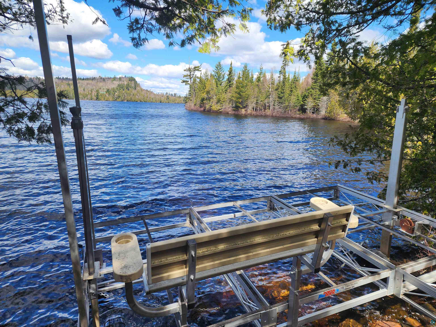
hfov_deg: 73.9
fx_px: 290
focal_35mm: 23
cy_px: 164
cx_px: 218
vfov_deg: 58.9
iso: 12
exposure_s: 1/626
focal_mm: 6.4
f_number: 1.8
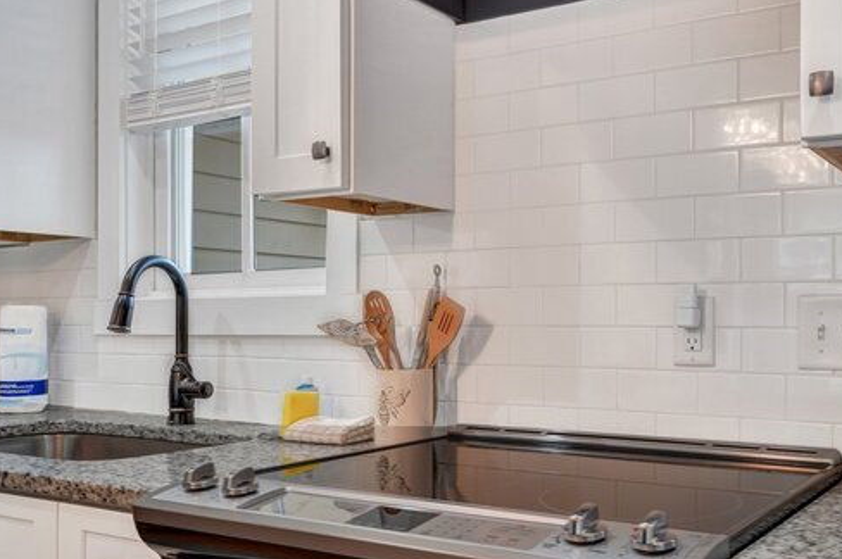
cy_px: 314
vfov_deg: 35.8
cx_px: 575
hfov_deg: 50.8
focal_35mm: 37
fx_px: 864
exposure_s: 1/15
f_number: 9
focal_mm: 24
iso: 320
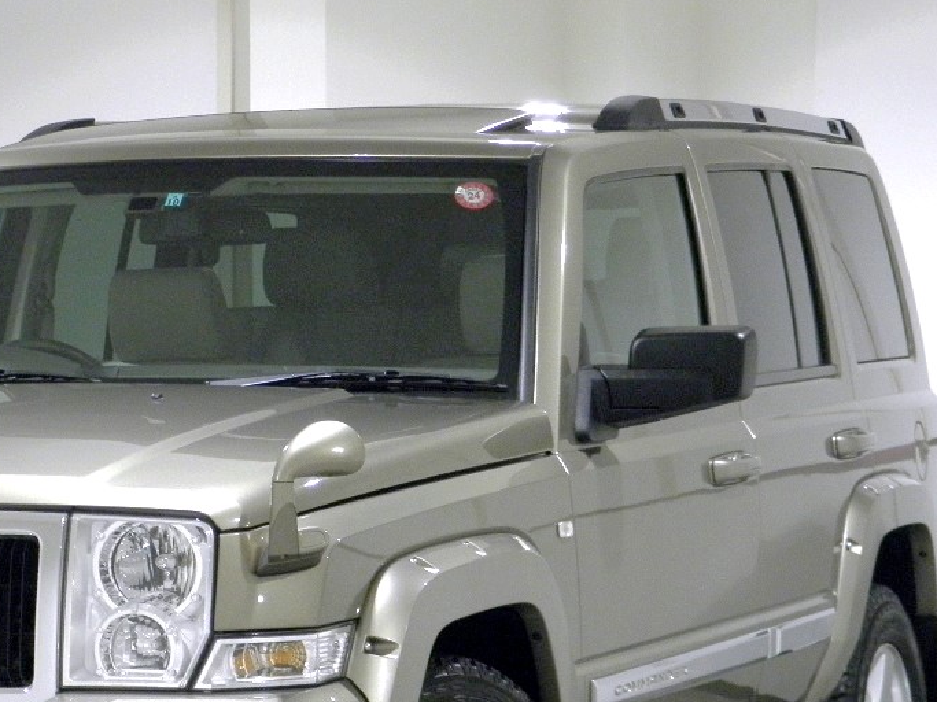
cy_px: 505
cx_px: 158
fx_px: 4060
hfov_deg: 13.1
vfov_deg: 9.9
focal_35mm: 150
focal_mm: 14.3
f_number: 4.4
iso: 250
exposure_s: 1/8
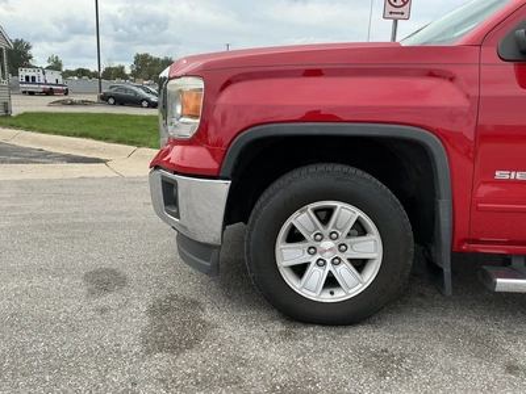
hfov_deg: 63.4
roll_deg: -2.2
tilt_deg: -11.4
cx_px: 263
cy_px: 197
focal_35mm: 28
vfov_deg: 49.7
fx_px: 425
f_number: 1.8
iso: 25
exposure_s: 1/912
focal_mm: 3
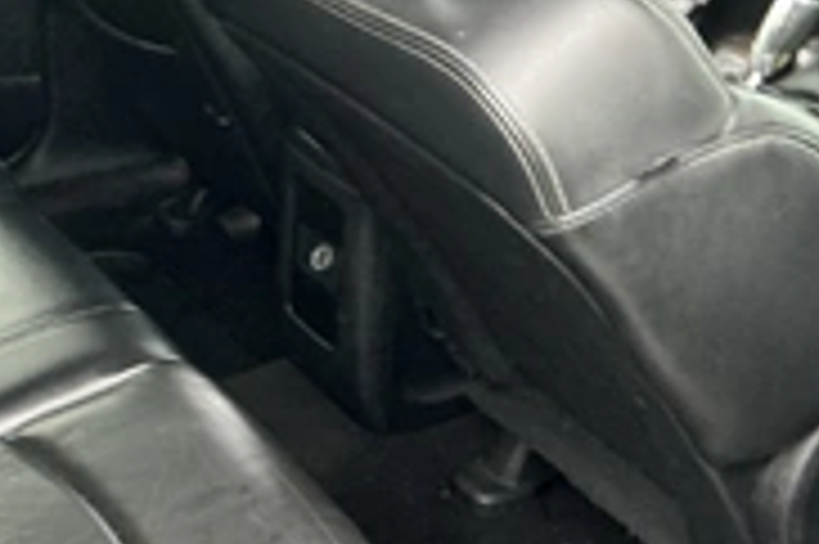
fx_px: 1455
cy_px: 436
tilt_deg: -33.1
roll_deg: +1.4
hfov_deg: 30.4
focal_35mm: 64
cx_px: 126
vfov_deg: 20.9
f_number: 1.8
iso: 320
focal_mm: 3
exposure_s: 1/32
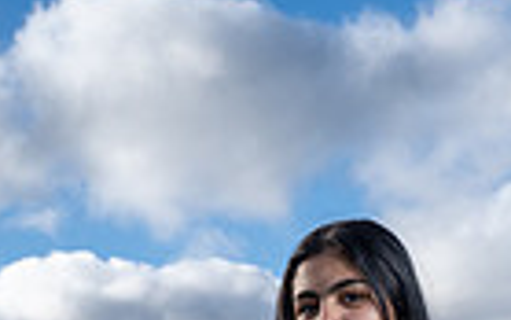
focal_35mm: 122
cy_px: 809
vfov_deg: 9.4
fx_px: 1700
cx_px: 309
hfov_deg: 17.1
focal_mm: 37
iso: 100
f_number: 8
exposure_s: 1/250
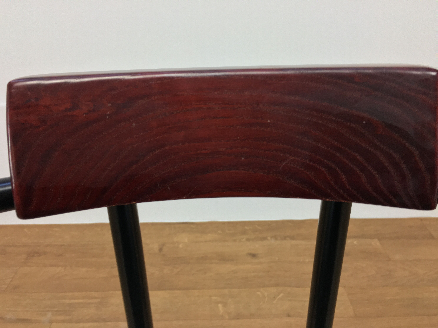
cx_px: 219
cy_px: 164
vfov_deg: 48.2
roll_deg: -0.6
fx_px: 367
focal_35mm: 29
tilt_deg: -25.1
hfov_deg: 61.7
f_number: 2.2
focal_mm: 4.15
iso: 50
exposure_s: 1/33
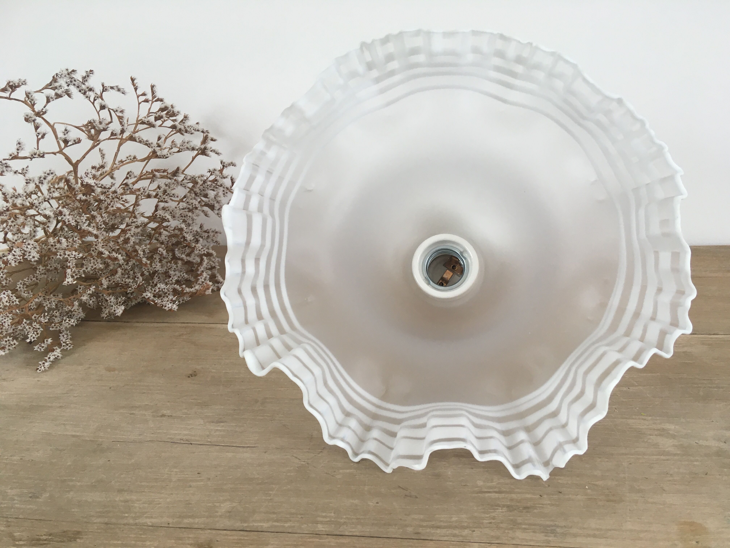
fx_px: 612
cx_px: 365
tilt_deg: -22.0
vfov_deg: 48.2
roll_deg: +2.4
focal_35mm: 29
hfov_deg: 61.7
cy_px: 274
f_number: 2.2
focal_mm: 4.15
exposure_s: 1/33
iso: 25
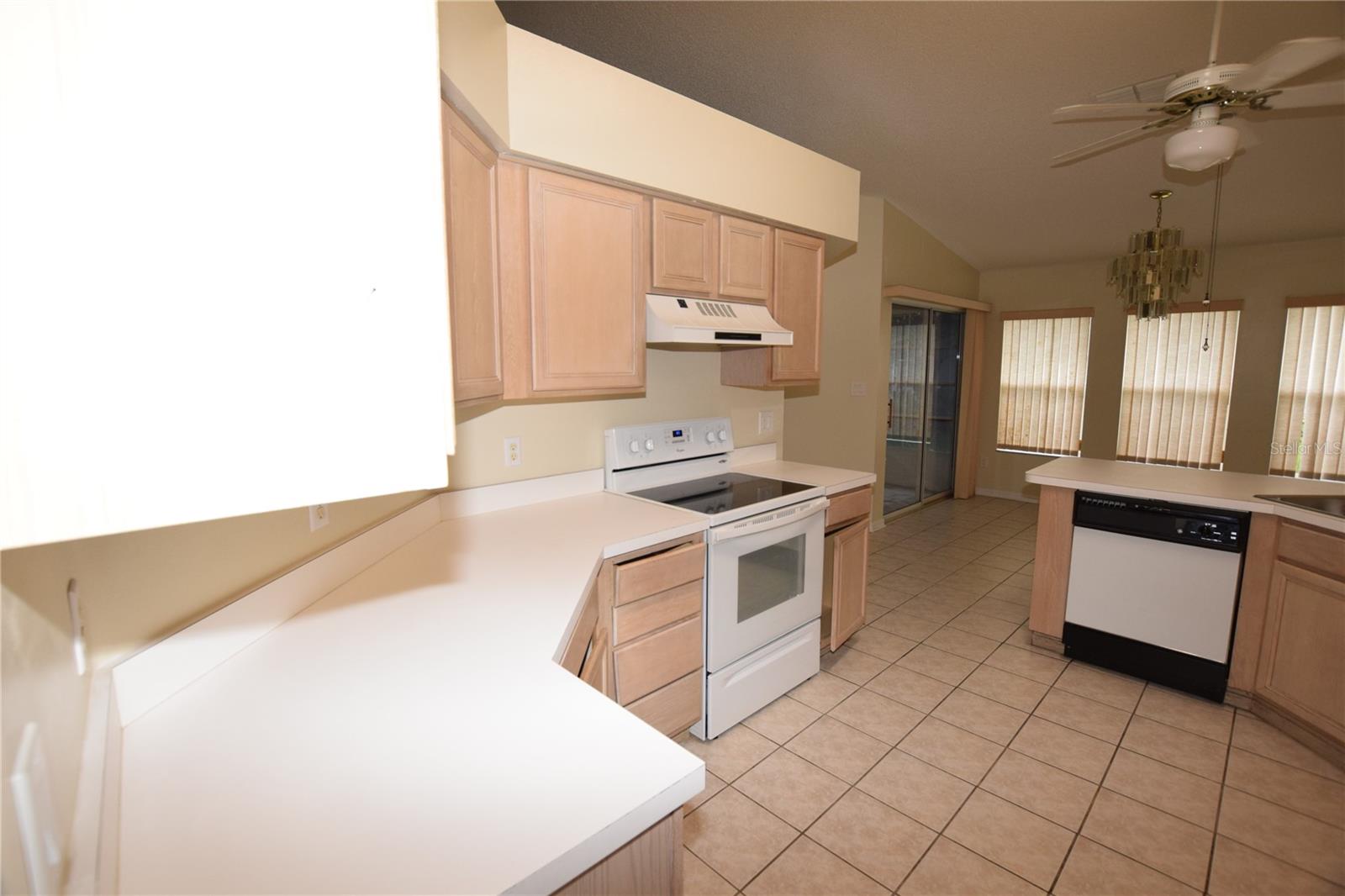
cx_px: 672
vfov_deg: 77.3
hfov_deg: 100.4
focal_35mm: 15
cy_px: 448
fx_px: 560
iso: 800
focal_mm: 10
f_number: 5.6
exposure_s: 1/125
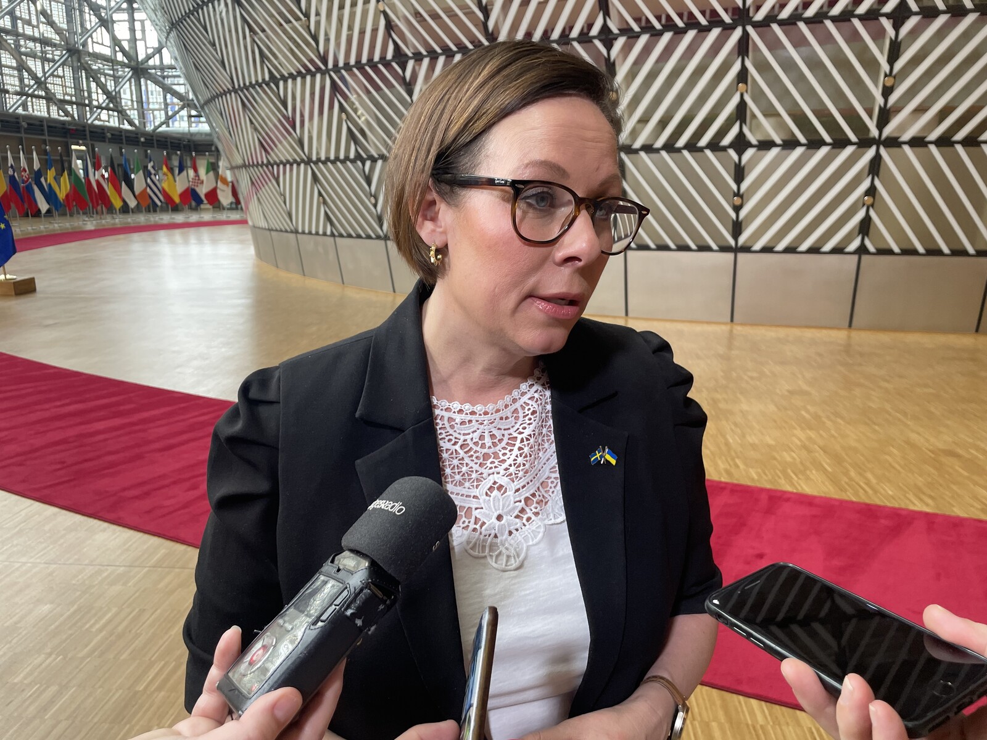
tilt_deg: -13.4
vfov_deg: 53.1
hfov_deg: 67.3
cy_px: 370
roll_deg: +0.1
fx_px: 741
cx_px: 494
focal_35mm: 26
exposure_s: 1/100
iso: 125
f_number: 1.6
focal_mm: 4.2
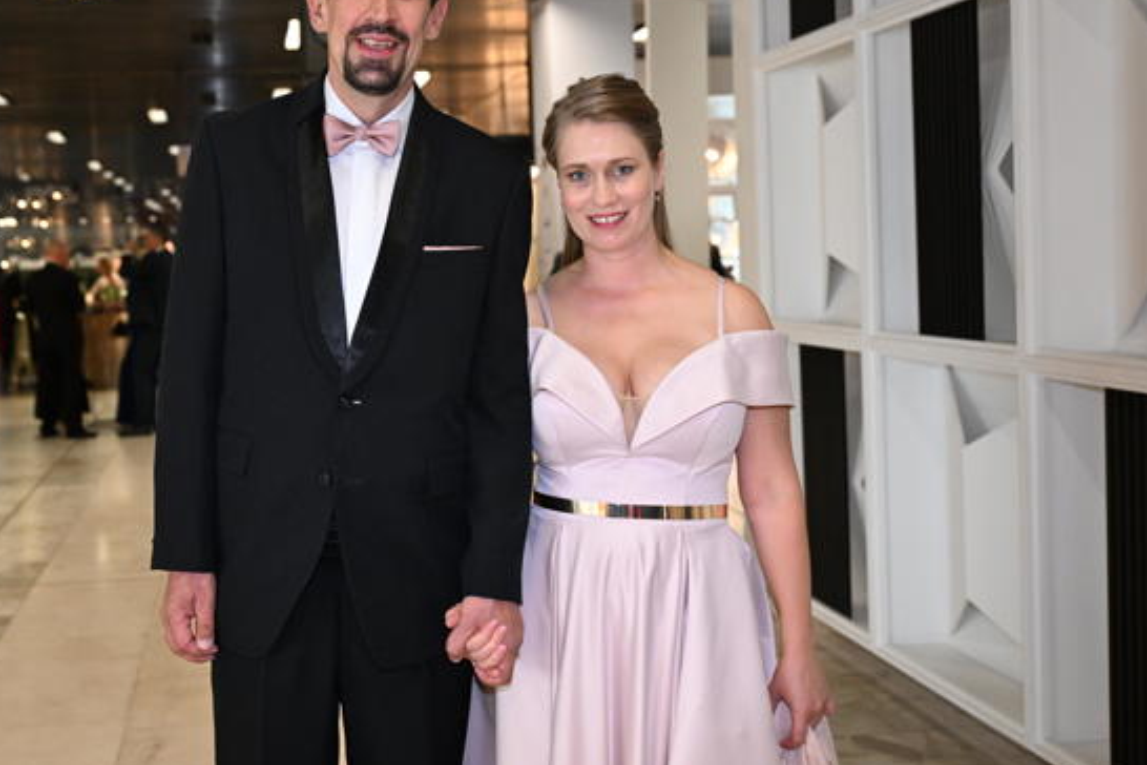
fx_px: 1529
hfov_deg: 40.9
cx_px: 441
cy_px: 353
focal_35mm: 48
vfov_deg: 28.1
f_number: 3.5
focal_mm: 38
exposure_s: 1/160
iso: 2500
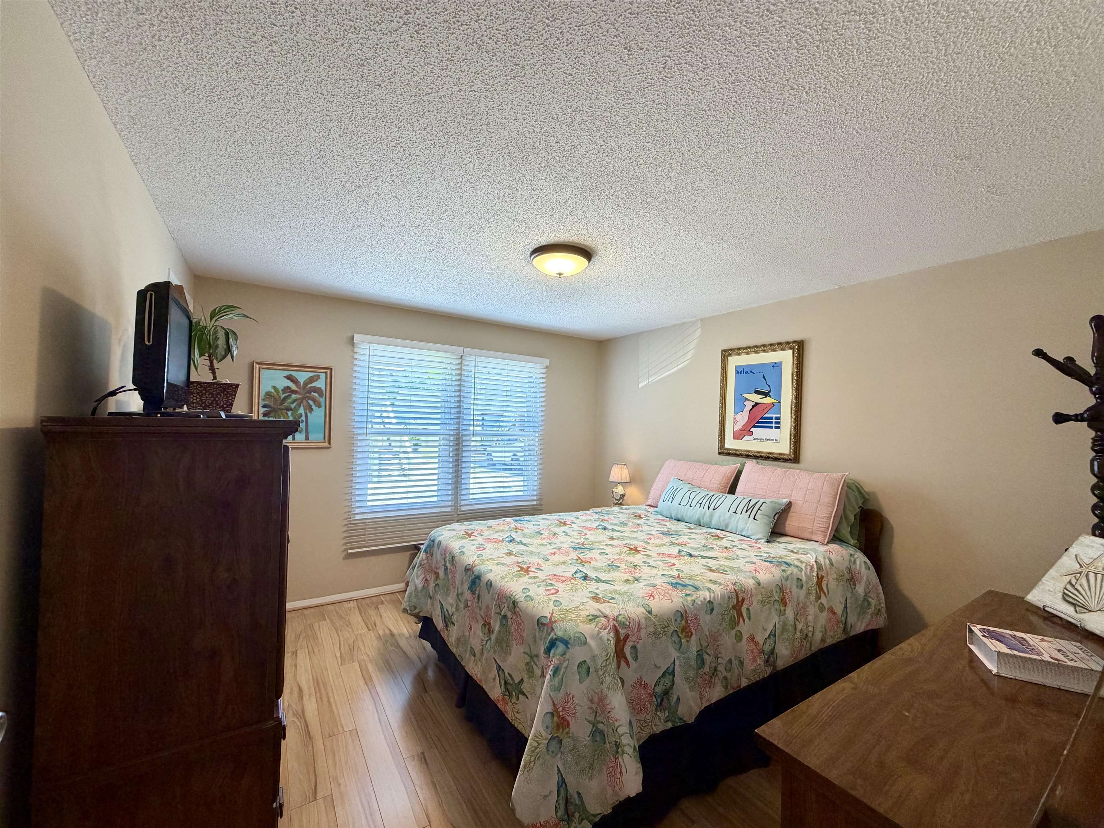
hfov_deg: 102.1
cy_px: 414
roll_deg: -1.0
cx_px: 552
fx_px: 446
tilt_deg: +0.7
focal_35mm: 14
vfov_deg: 85.7
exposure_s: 1/120
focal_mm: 2.22
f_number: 2.2
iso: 160
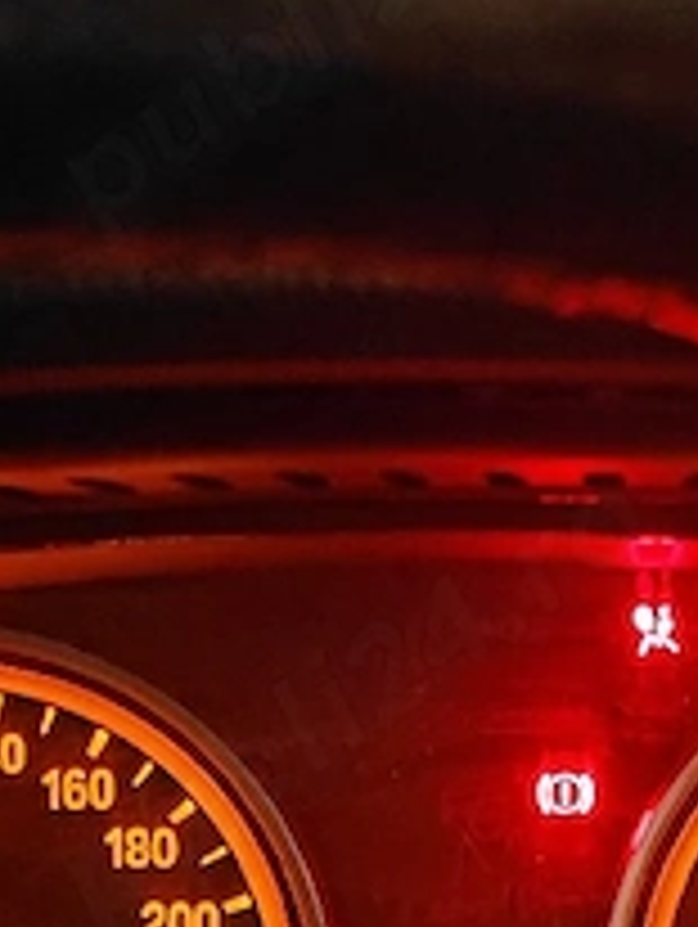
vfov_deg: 19.9
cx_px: 531
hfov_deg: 15.2
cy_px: 810
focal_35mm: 97
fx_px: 2603
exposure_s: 1/5.54
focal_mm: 4.69
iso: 1600
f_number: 1.8
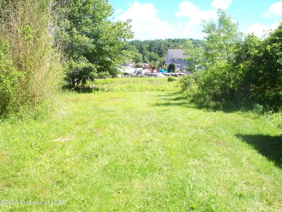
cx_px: 141
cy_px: 106
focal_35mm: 35
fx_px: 285
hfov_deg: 52.6
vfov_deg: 40.7
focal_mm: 7.54
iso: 200
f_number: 4.8
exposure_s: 1/400
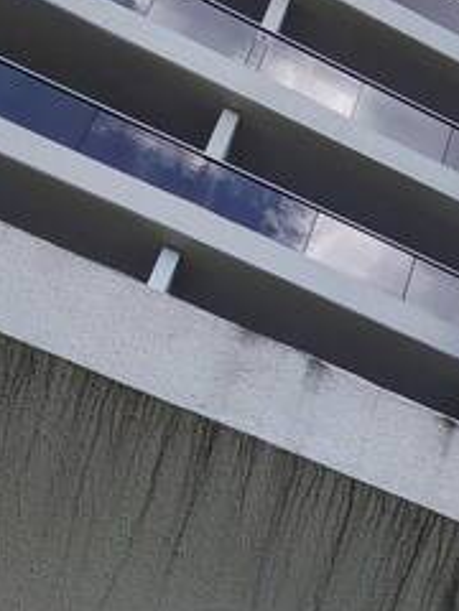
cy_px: 1077
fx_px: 1909
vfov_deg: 15.7
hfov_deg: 11.9
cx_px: 982
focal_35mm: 108
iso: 100
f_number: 1.75
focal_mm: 5.25
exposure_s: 1/1057
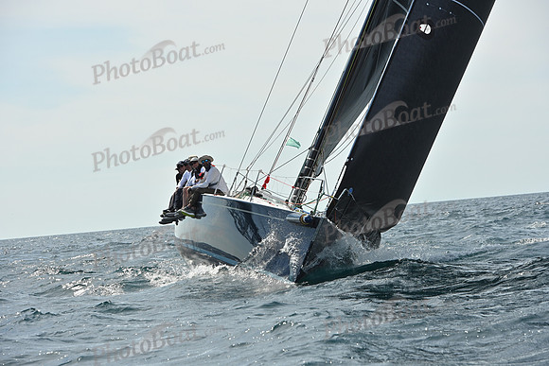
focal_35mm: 165
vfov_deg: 8.3
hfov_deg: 12.4
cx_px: 274
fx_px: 2517
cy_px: 183
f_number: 11
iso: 320
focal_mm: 165
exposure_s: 1/1250
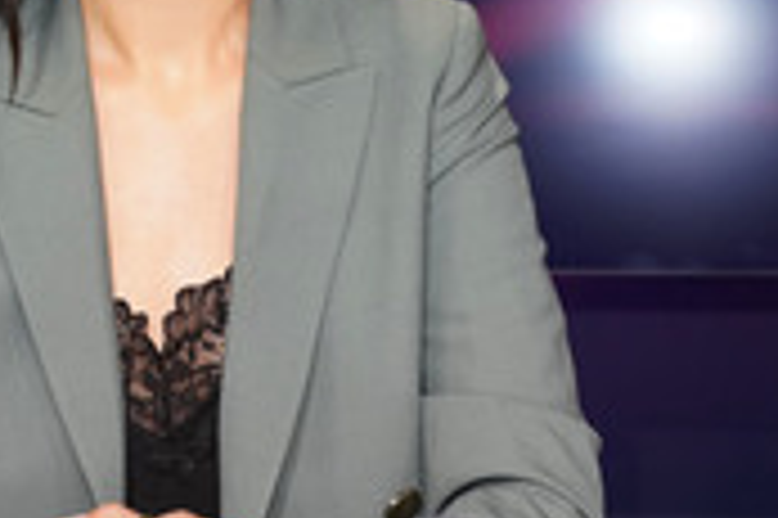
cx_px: 160
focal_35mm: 104
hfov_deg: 19.5
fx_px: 2245
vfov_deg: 13.1
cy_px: 104
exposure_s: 1/160
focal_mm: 40
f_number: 5.6
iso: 2000
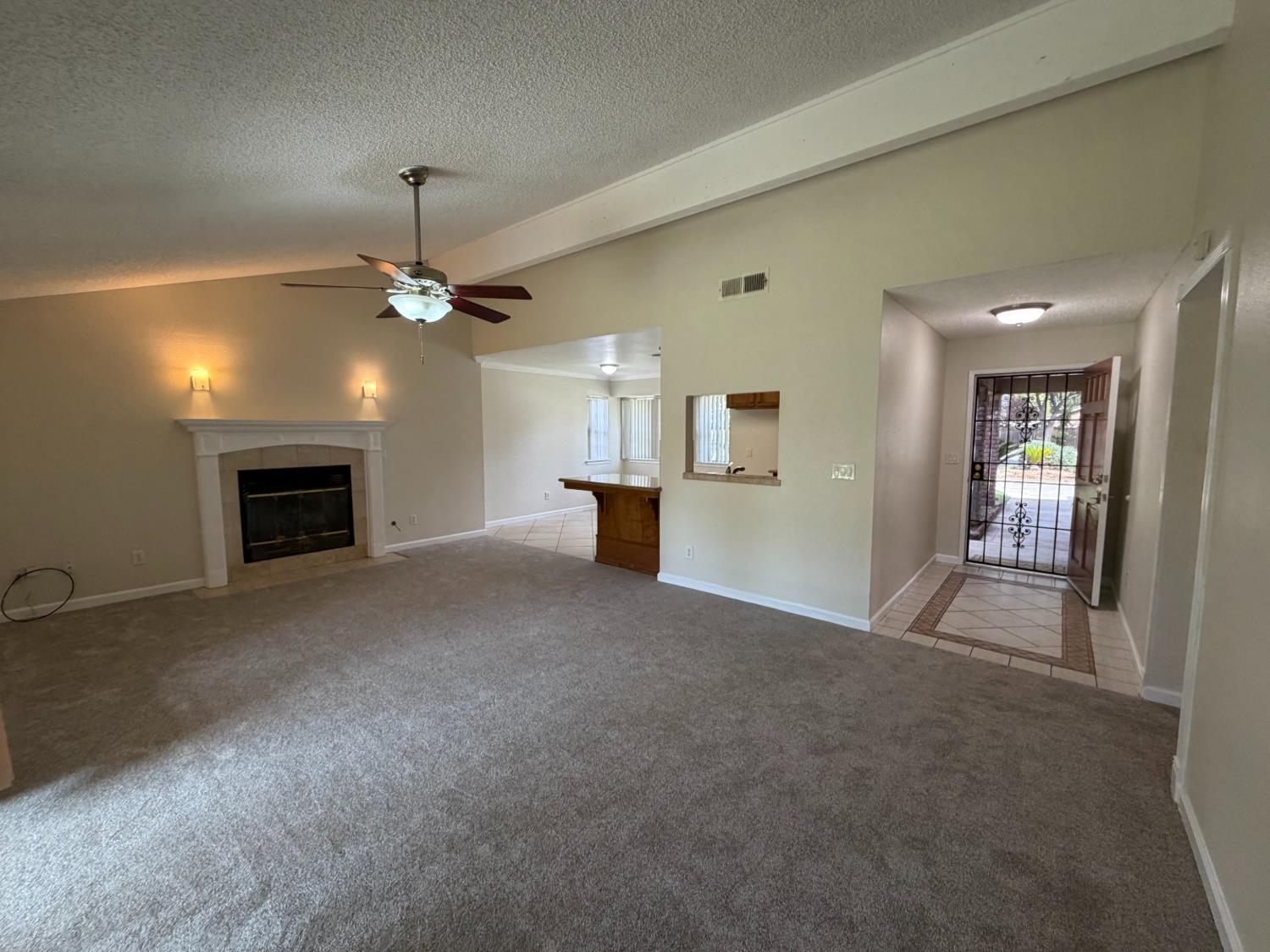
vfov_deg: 85.7
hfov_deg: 102.1
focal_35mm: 14
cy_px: 476
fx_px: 514
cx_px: 635
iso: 250
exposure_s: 1/120
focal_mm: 2.22
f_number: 2.2
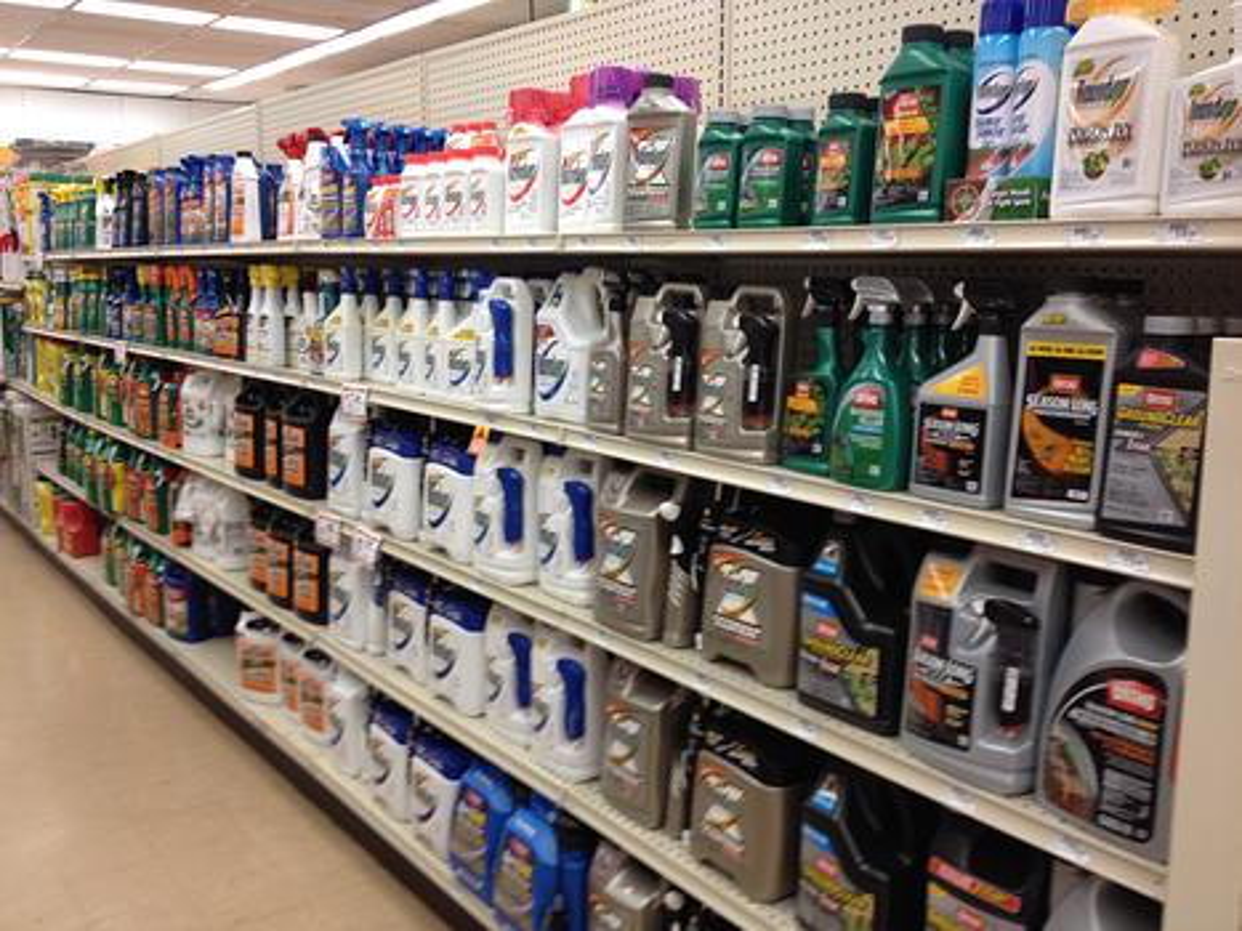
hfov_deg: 52.6
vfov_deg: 40.7
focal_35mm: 35
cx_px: 621
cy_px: 466
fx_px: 1255
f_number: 2.4
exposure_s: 1/20
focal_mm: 4.28
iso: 80
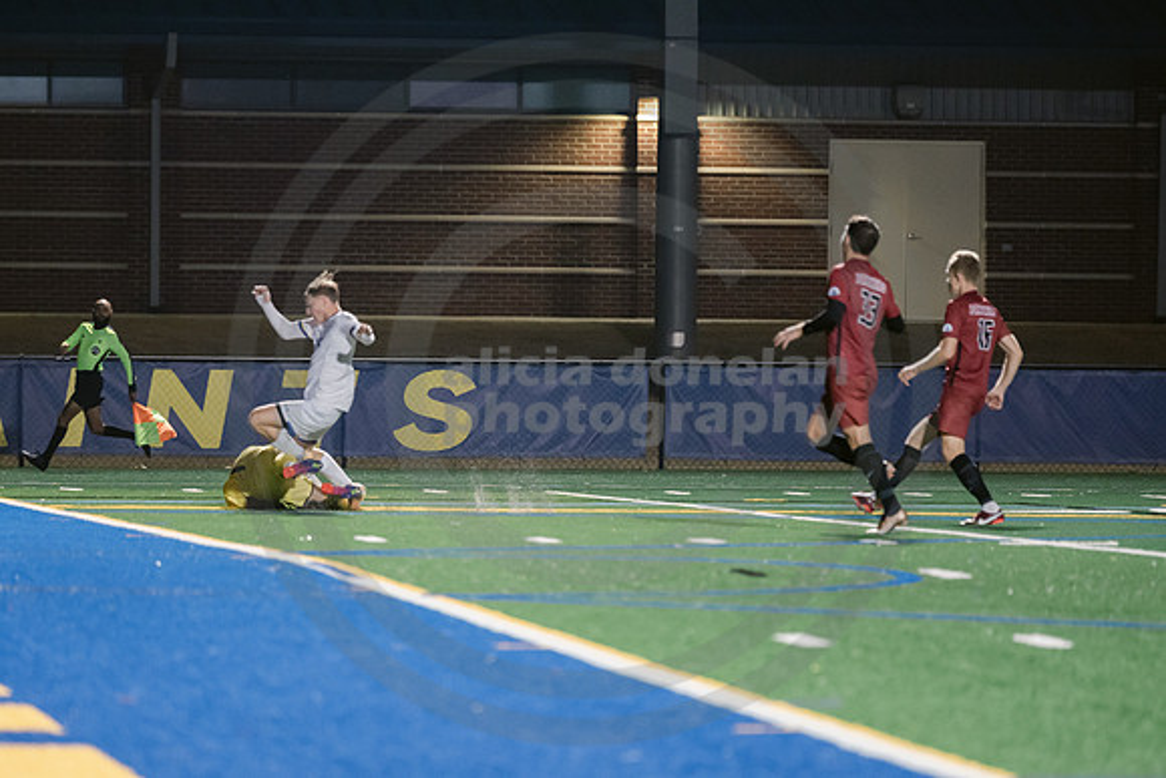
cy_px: 435
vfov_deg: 5.4
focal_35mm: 252
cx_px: 448
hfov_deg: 8.2
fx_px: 8177
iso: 2500
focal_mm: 200
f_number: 2.8
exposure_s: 1/500
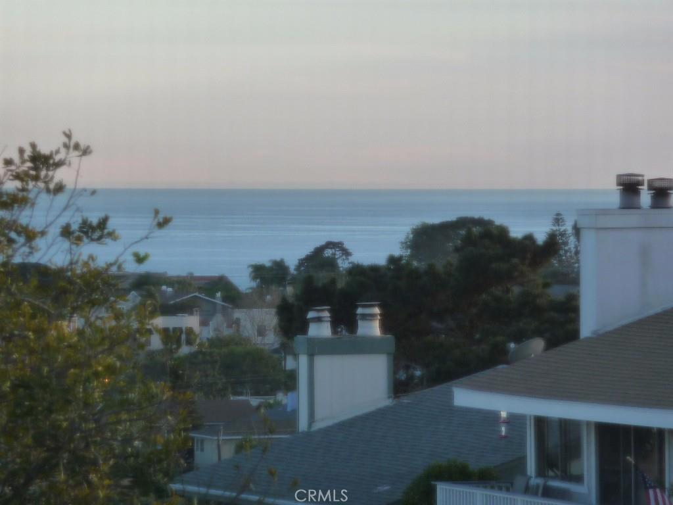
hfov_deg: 7.1
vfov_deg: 5.3
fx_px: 5444
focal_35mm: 280
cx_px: 336
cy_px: 252
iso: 200
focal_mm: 47
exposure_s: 1/125
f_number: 4.9
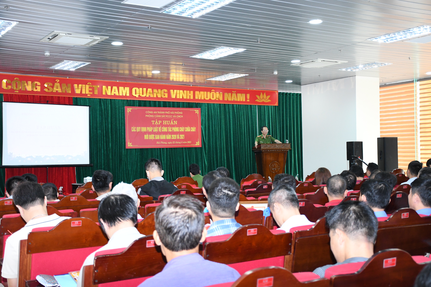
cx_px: 216
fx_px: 539
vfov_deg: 29.9
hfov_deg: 43.6
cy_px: 144
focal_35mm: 45
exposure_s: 1/200
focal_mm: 30
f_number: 4
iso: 2000
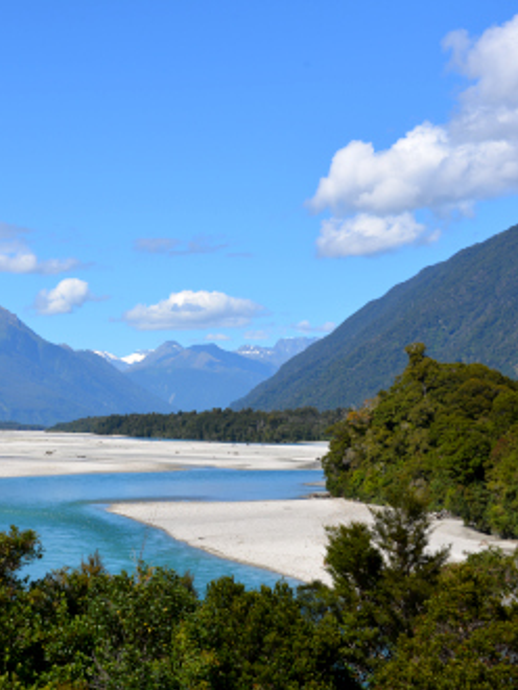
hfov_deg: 18.0
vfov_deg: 24.4
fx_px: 1594
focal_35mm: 80
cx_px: 6
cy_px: 346
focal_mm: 55
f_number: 10
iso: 100
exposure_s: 1/200
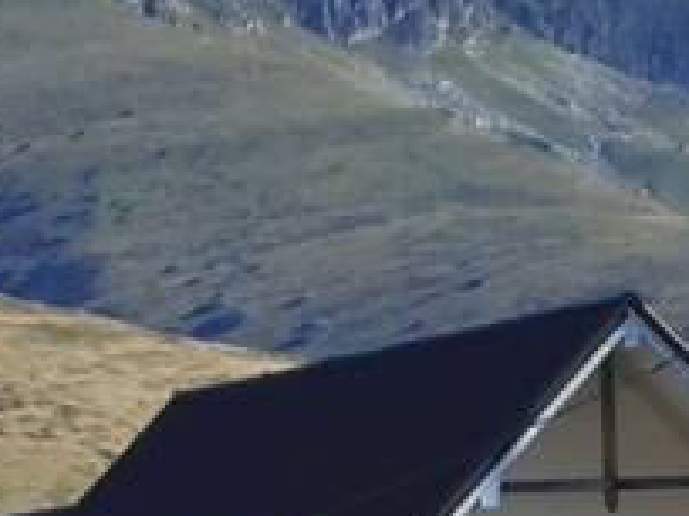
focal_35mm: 376
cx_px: -159
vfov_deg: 3.9
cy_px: 998
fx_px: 7484
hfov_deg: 5.2
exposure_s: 1/2874
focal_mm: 5.56
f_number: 1.6
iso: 50
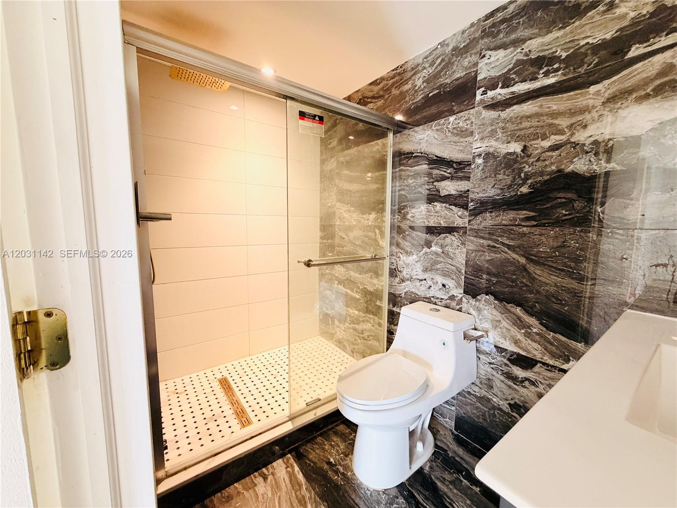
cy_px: 254
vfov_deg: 85.7
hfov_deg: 102.1
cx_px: 338
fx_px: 274
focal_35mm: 14
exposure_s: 1/60
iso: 400
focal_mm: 2.22
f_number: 2.2
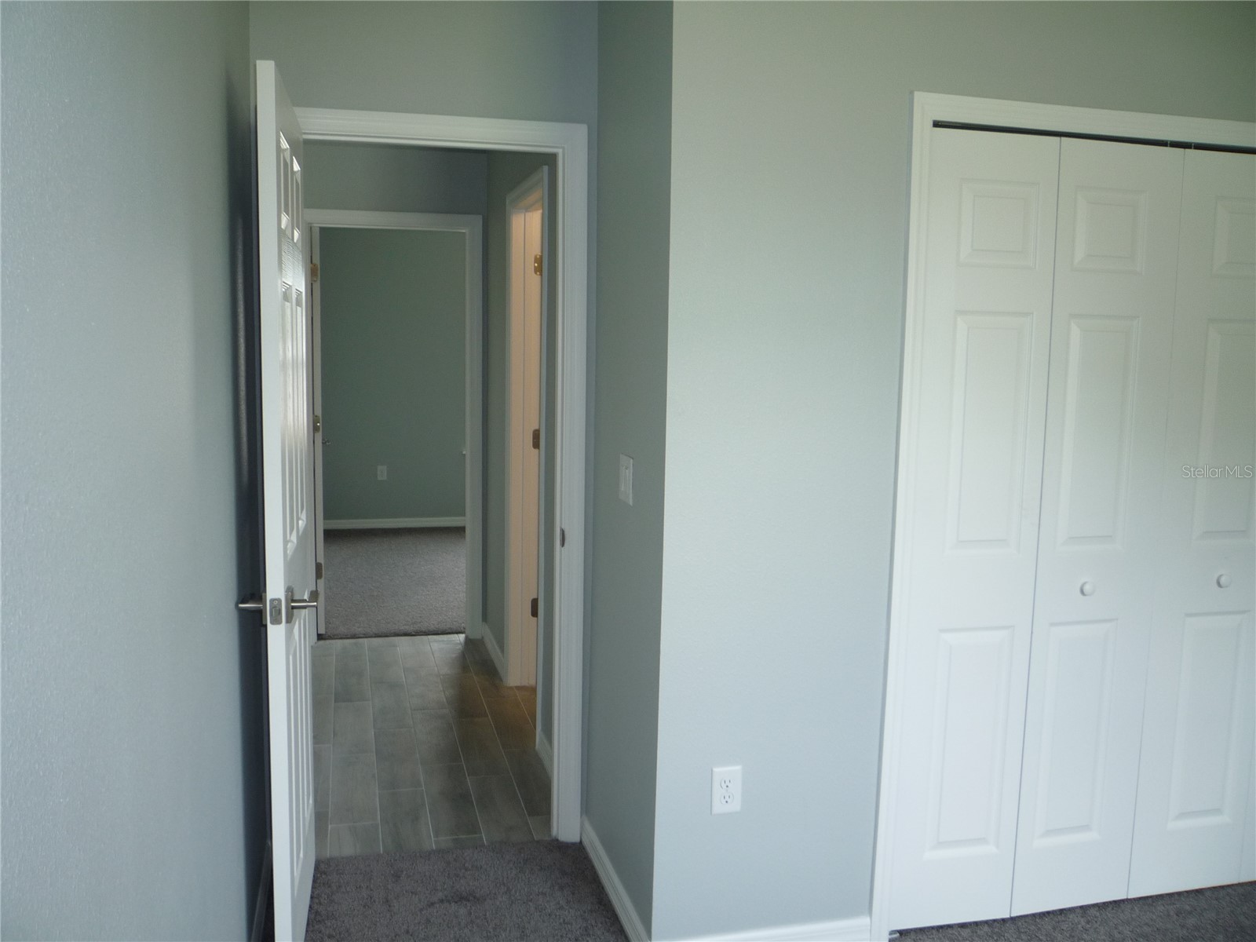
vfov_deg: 46.8
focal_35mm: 30
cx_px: 628
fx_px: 1089
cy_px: 471
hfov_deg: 60.0
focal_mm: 5.2
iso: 100
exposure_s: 1/40
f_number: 3.3
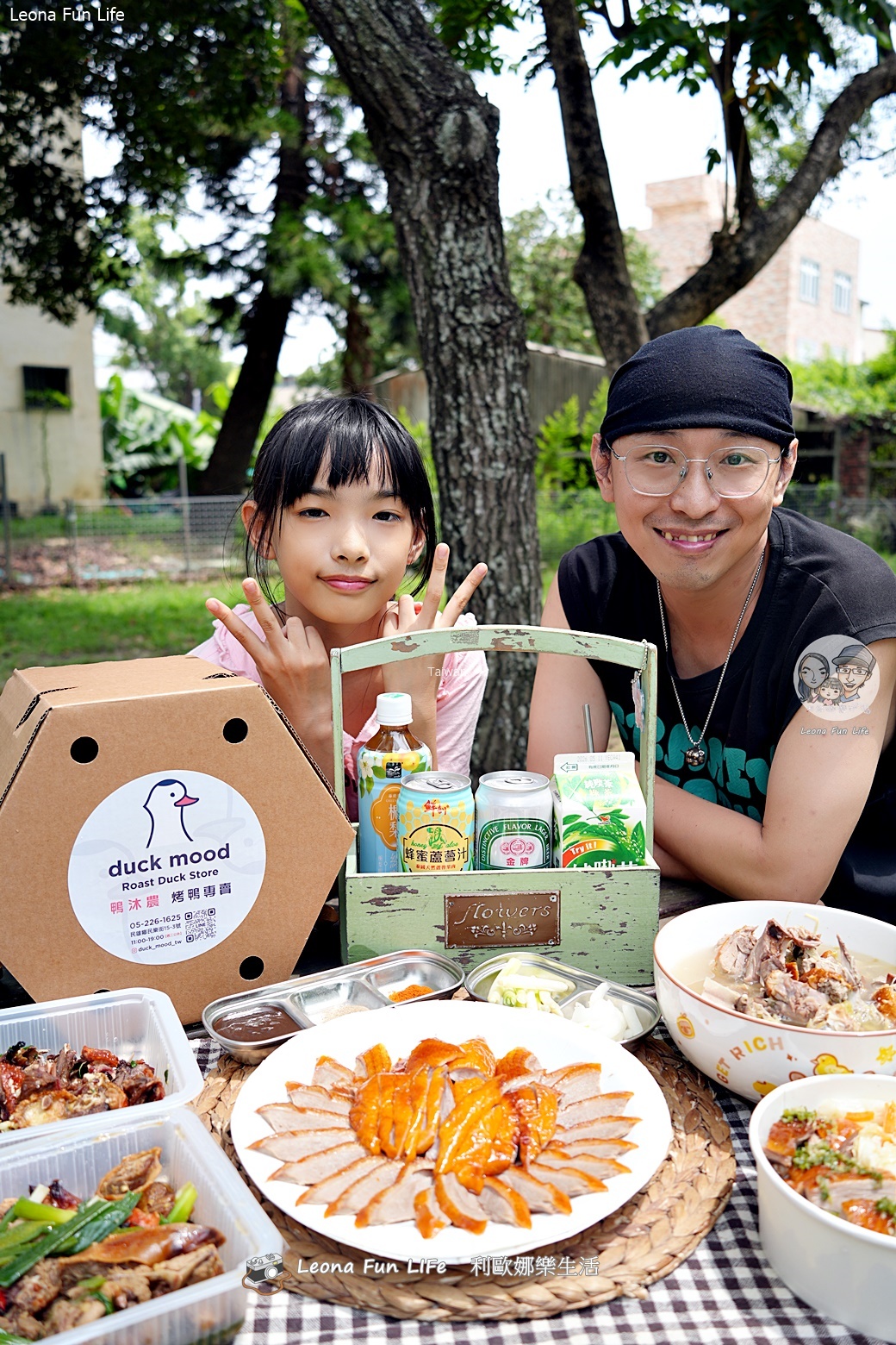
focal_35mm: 31
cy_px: 672
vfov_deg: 60.3
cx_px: 448
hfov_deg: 42.3
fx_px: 1157
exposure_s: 1/320
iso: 100
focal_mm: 31
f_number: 4.5
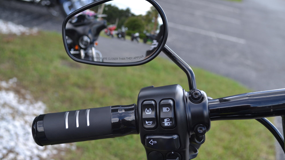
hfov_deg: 36.6
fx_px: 431
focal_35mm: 57
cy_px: 80
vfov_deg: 21.1
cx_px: 143
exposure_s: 1/125
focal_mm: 36
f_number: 5.6
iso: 110
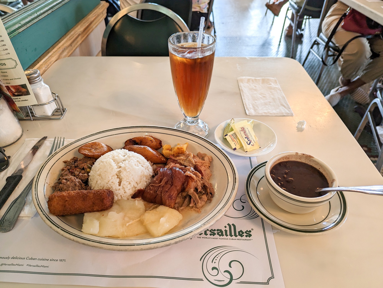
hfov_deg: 71.5
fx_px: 266
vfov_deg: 56.9
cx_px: 192
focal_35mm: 24
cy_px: 144
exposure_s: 1/30
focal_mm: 6.81
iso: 45
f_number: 1.85
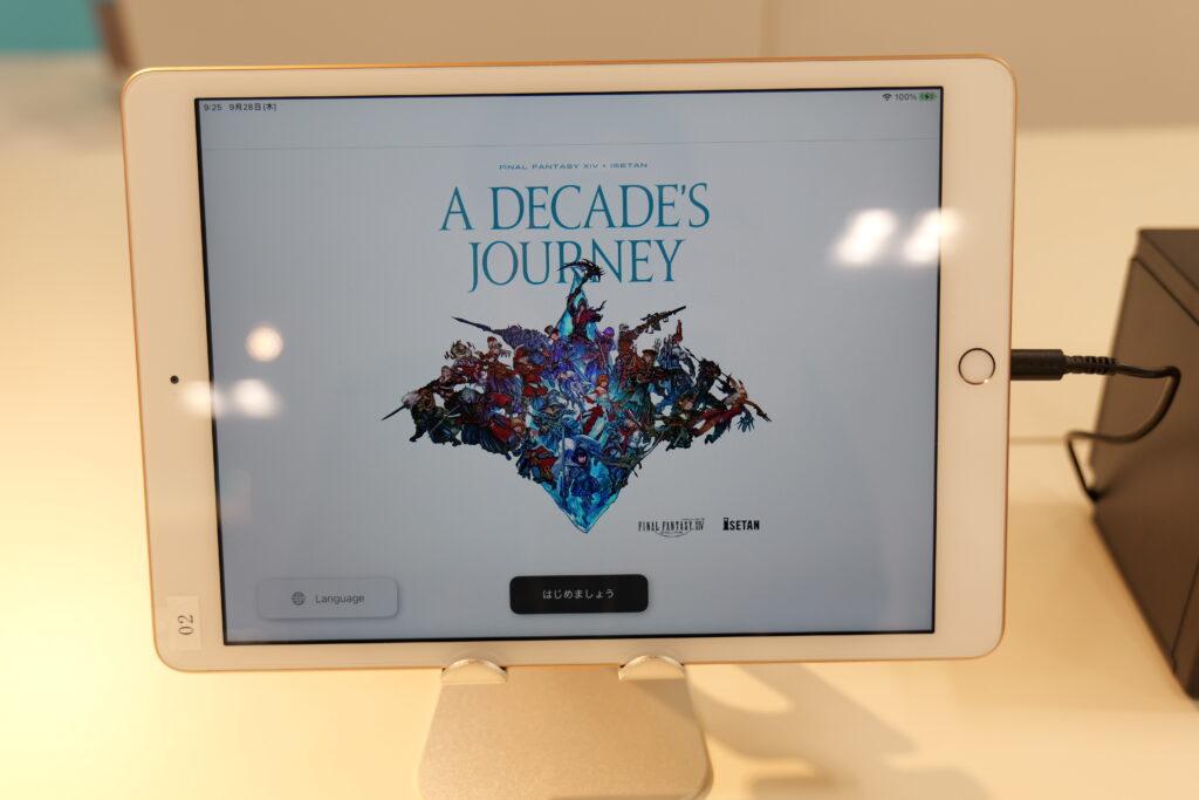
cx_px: 600
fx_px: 1132
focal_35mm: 34
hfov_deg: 55.8
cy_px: 400
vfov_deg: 38.9
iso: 500
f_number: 4.4
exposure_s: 1/125
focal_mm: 34
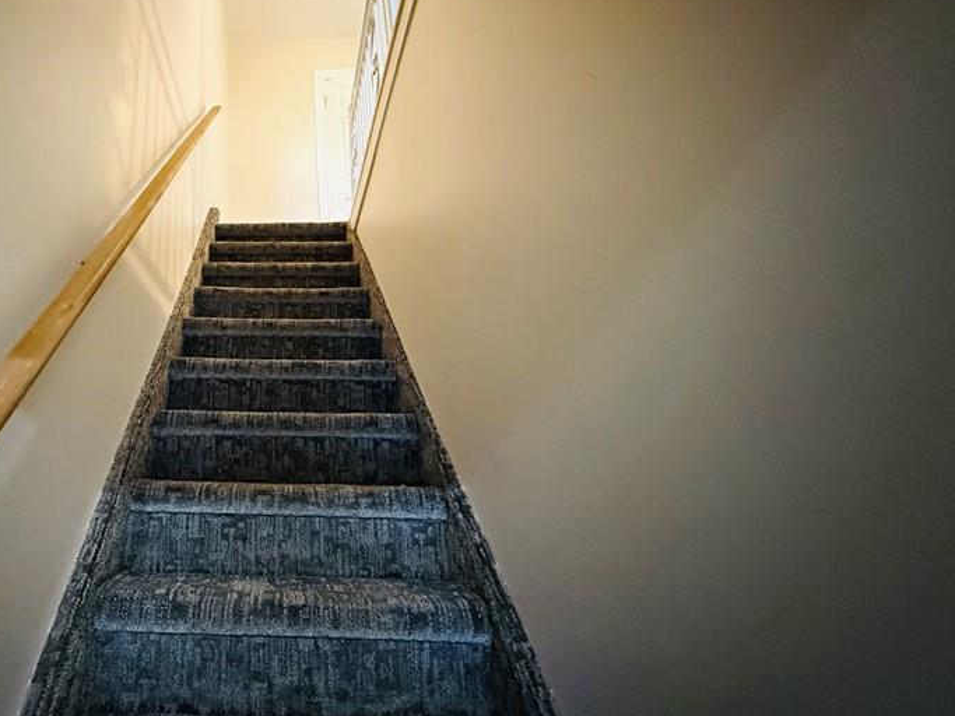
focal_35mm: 21
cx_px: 261
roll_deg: +1.3
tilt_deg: +22.2
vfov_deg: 62.1
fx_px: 579
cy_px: 249
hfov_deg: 74.4
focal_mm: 2.22
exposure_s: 1/40
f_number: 2.2
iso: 1250
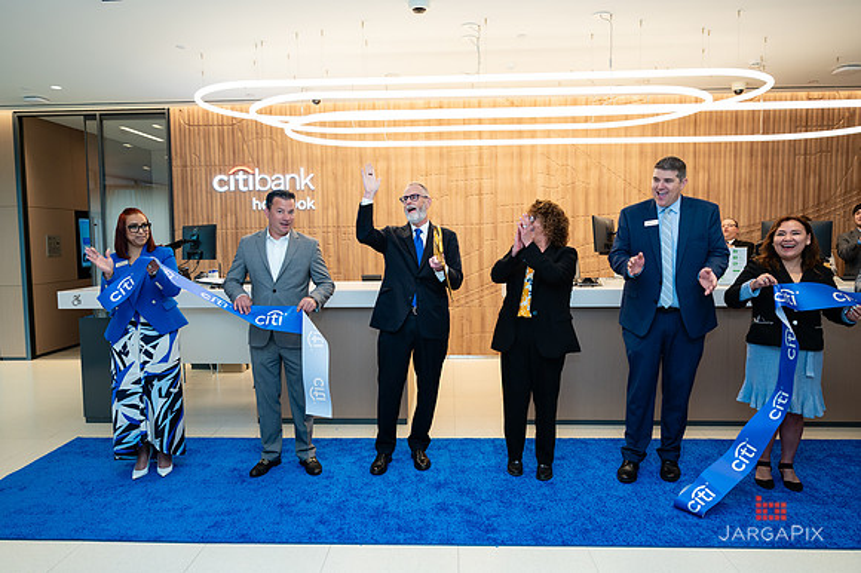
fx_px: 606
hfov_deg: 70.8
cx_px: 416
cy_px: 286
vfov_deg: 50.6
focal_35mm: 25
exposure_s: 1/200
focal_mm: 24
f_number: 3.5
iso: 500
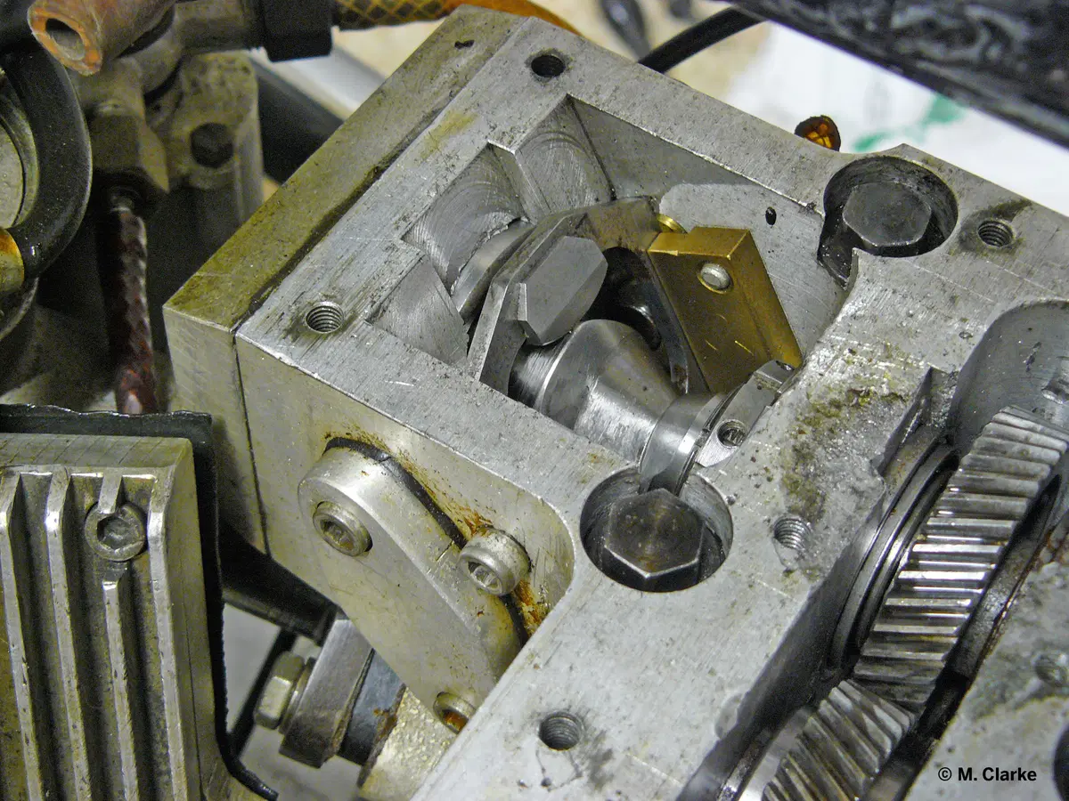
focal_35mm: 67
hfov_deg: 29.0
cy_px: 400
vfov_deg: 21.9
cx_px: 534
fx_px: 2069
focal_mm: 11.2
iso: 200
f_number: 3.2
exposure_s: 1/2.5
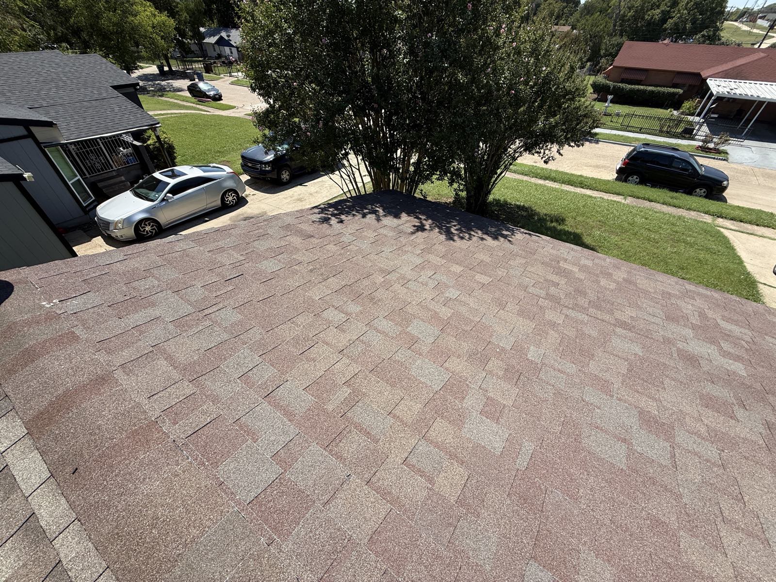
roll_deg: -1.8
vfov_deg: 85.7
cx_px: 388
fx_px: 314
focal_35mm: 14
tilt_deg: -40.4
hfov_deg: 102.1
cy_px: 291
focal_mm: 2.22
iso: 50
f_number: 2.2
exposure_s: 1/1339
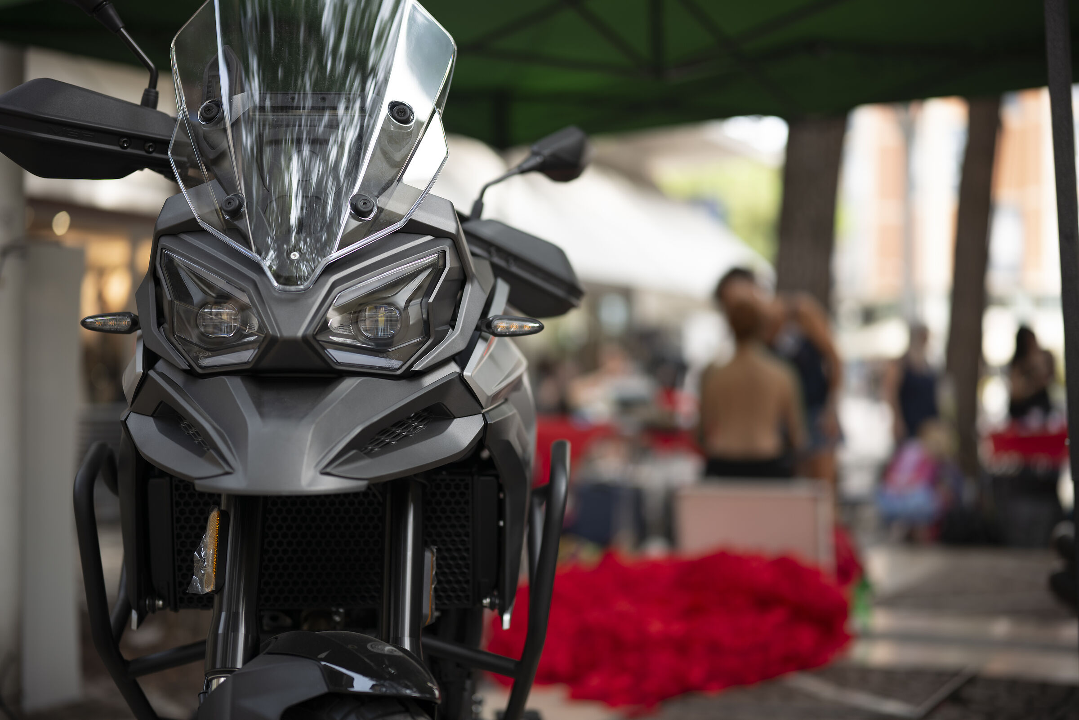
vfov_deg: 27.0
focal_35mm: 50
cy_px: 360
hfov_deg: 39.6
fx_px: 1499
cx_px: 540
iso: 100
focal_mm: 50
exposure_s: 1/400
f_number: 1.2
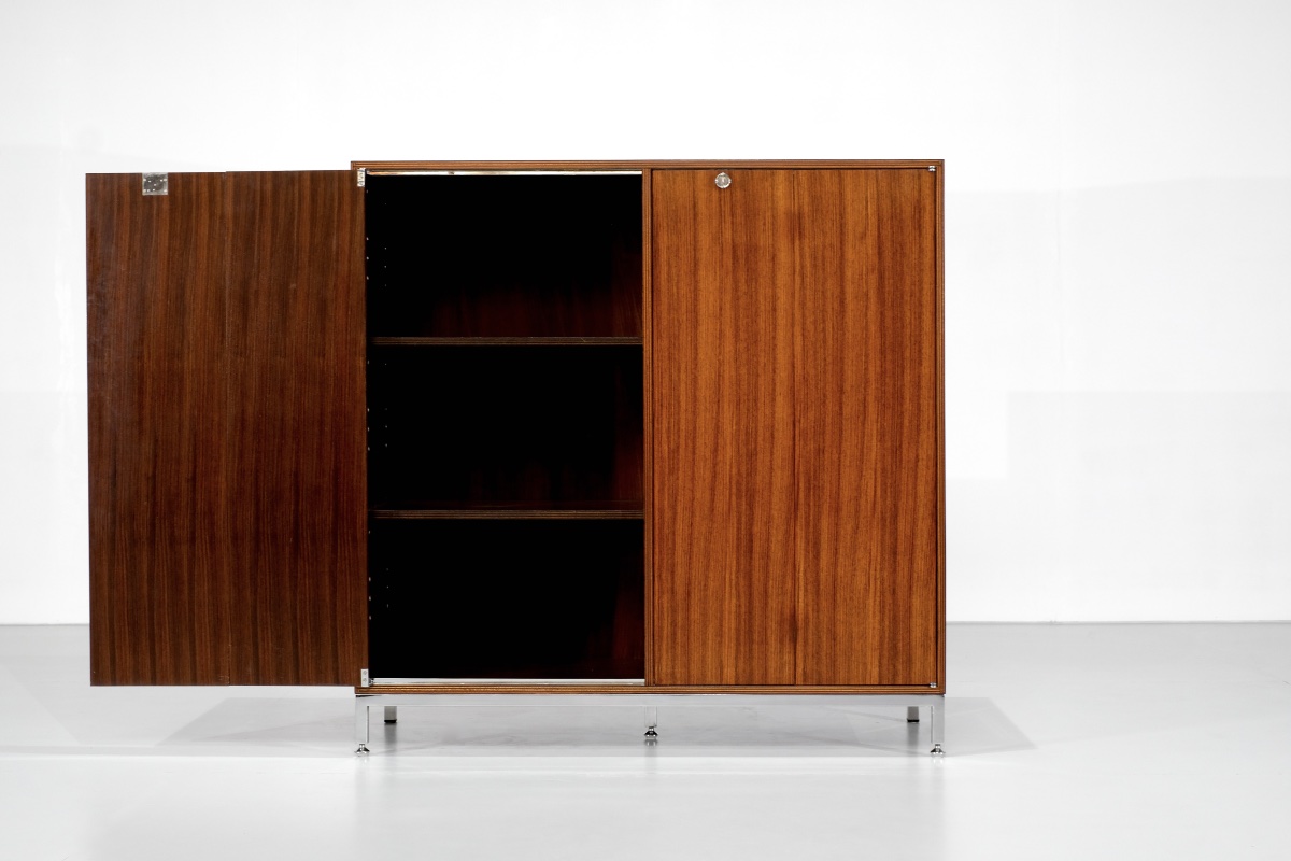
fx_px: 1900
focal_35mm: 53
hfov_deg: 37.5
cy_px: 430
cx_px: 646
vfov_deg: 25.5
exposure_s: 1/30
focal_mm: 35
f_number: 8
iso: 800
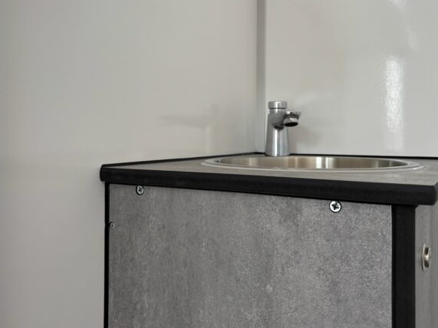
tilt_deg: +0.6
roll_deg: -0.7
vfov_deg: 40.5
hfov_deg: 52.6
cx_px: 239
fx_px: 443
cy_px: 133
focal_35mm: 35
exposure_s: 1/121
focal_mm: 5.96
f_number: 1.6
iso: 40
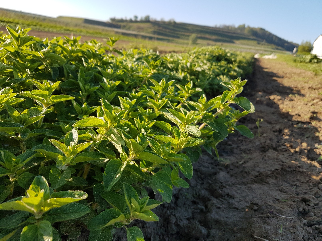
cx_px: 161
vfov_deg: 53.1
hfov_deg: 67.3
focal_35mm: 26
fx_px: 242
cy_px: 120
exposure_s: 1/894
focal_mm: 4.2
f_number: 1.7
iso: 40
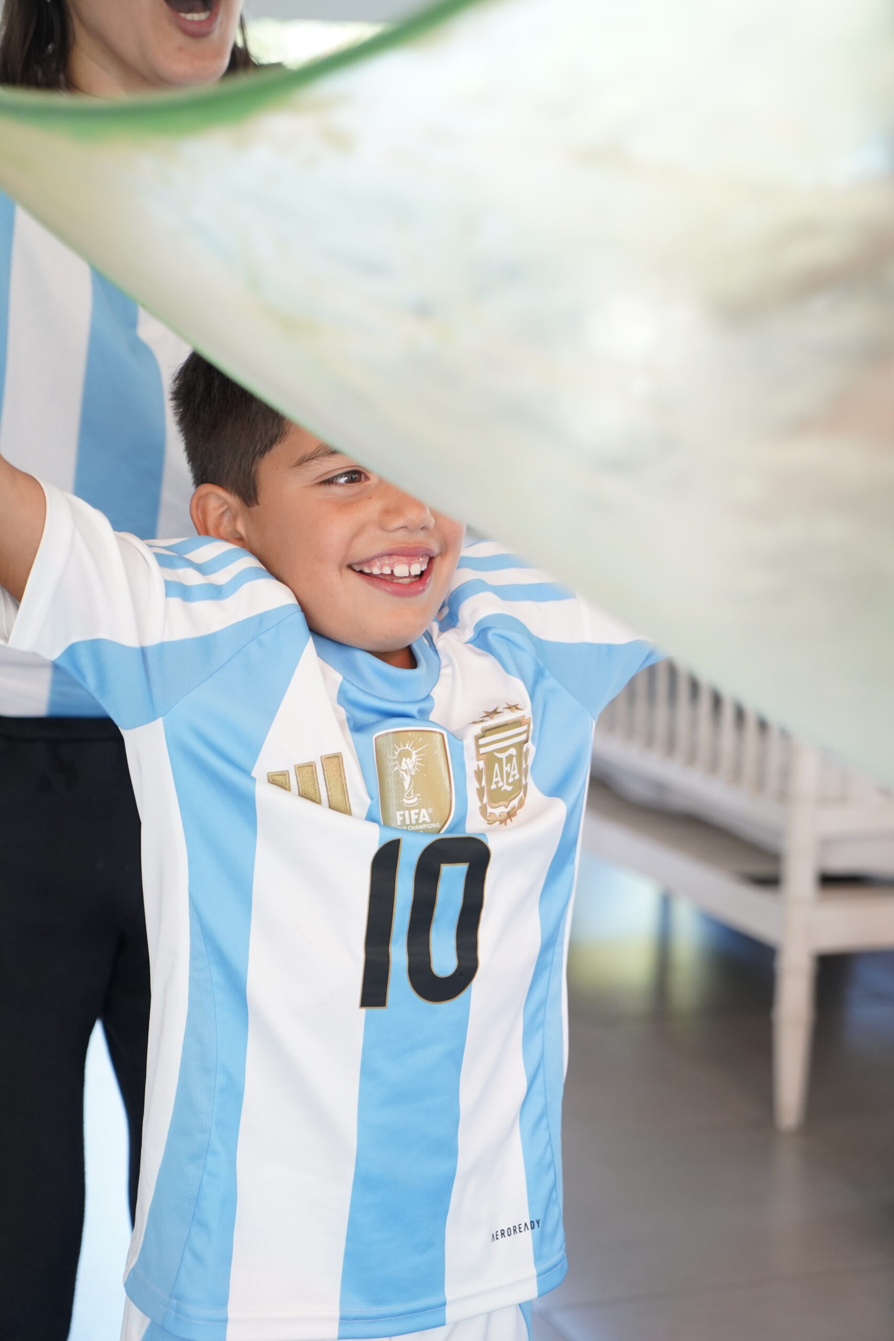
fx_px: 2607
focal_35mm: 70
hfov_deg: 19.5
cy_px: 670
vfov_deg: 28.8
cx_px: 447
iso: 2000
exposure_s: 1/160
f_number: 4
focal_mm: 70
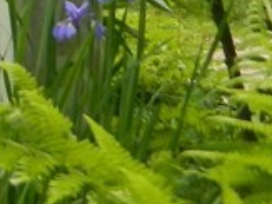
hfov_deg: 6.3
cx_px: -457
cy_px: -358
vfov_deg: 4.8
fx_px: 2316
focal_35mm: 295
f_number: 3.6
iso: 80
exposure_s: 1/50
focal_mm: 8.4
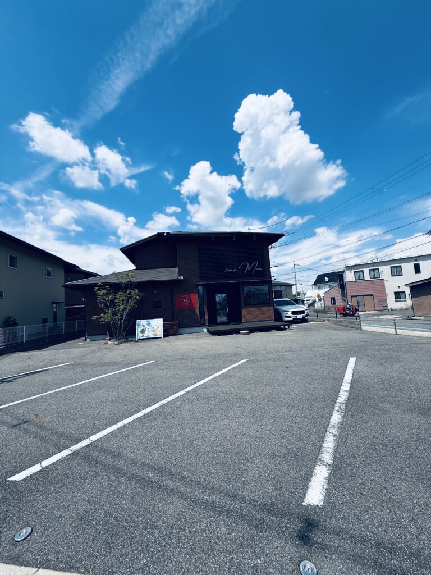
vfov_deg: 102.1
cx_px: 216
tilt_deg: +7.0
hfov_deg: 85.7
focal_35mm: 14
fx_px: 232
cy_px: 288
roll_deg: +3.7
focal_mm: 2.22
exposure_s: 1/2611
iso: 50
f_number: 2.2
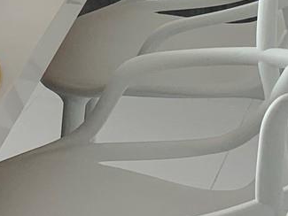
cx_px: -218
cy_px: -213
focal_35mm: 128
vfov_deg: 10.6
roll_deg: +1.6
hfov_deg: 13.8
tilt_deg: -6.1
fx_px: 1065
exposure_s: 1/342
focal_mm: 4.25
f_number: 1.8
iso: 25
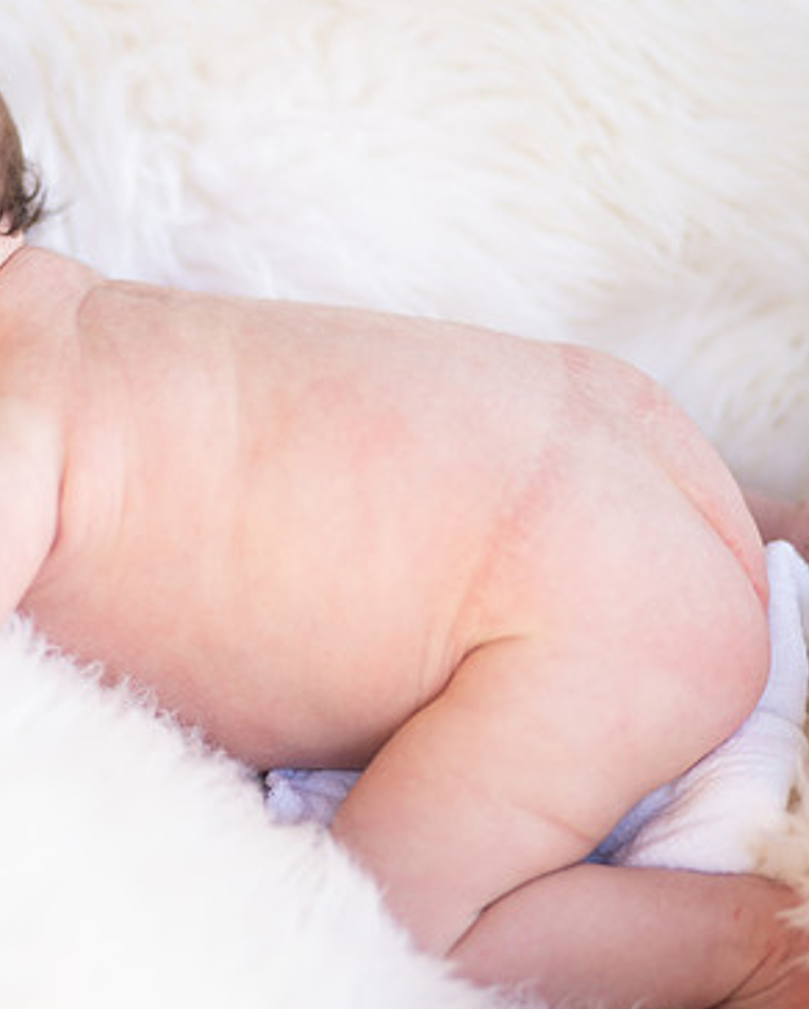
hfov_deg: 12.1
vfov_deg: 15.1
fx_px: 3795
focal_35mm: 127
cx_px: 108
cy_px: 517
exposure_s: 1/125
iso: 100
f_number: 1.8
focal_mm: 85
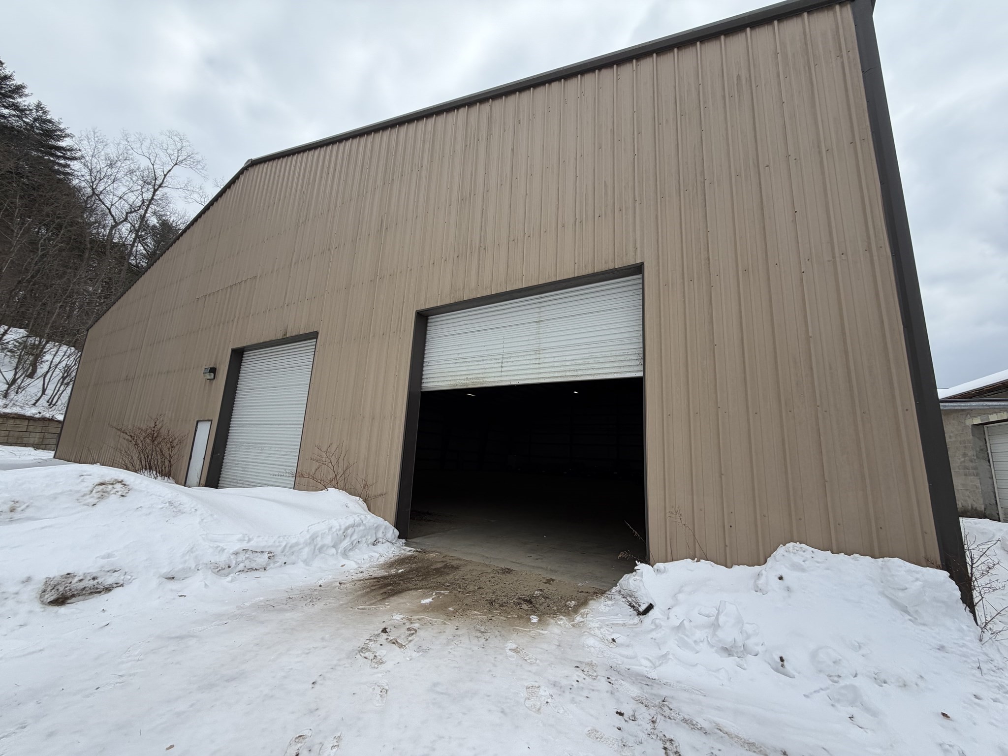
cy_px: 378
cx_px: 504
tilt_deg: +12.7
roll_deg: -3.5
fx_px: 408
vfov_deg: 85.7
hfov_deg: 102.1
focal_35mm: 14
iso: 32
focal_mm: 2.22
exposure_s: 1/770
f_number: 2.2
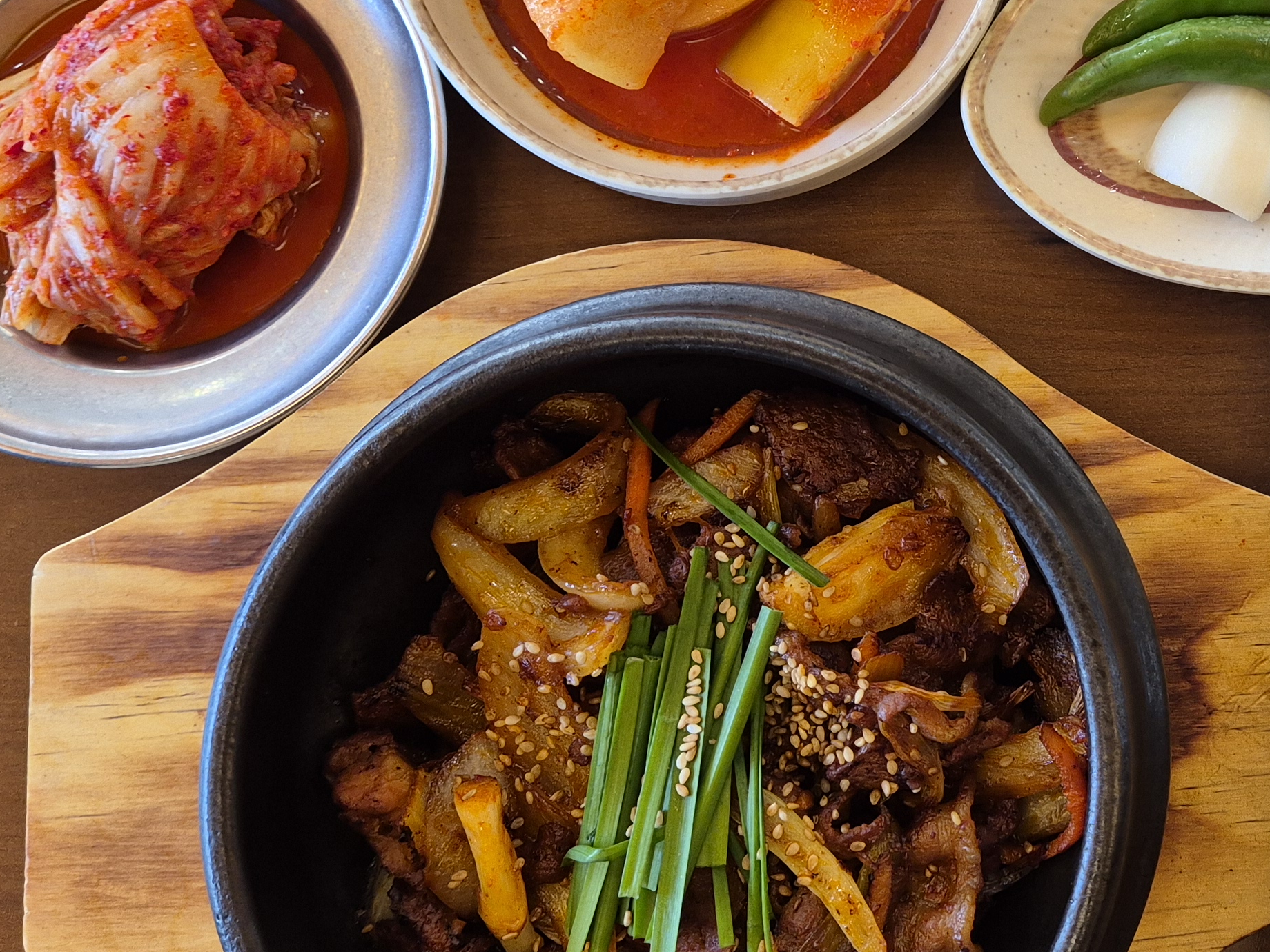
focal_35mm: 50
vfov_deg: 28.8
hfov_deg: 35.8
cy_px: 284
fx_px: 1834
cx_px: 1153
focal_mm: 5.4
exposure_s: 1/120
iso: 160
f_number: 1.8
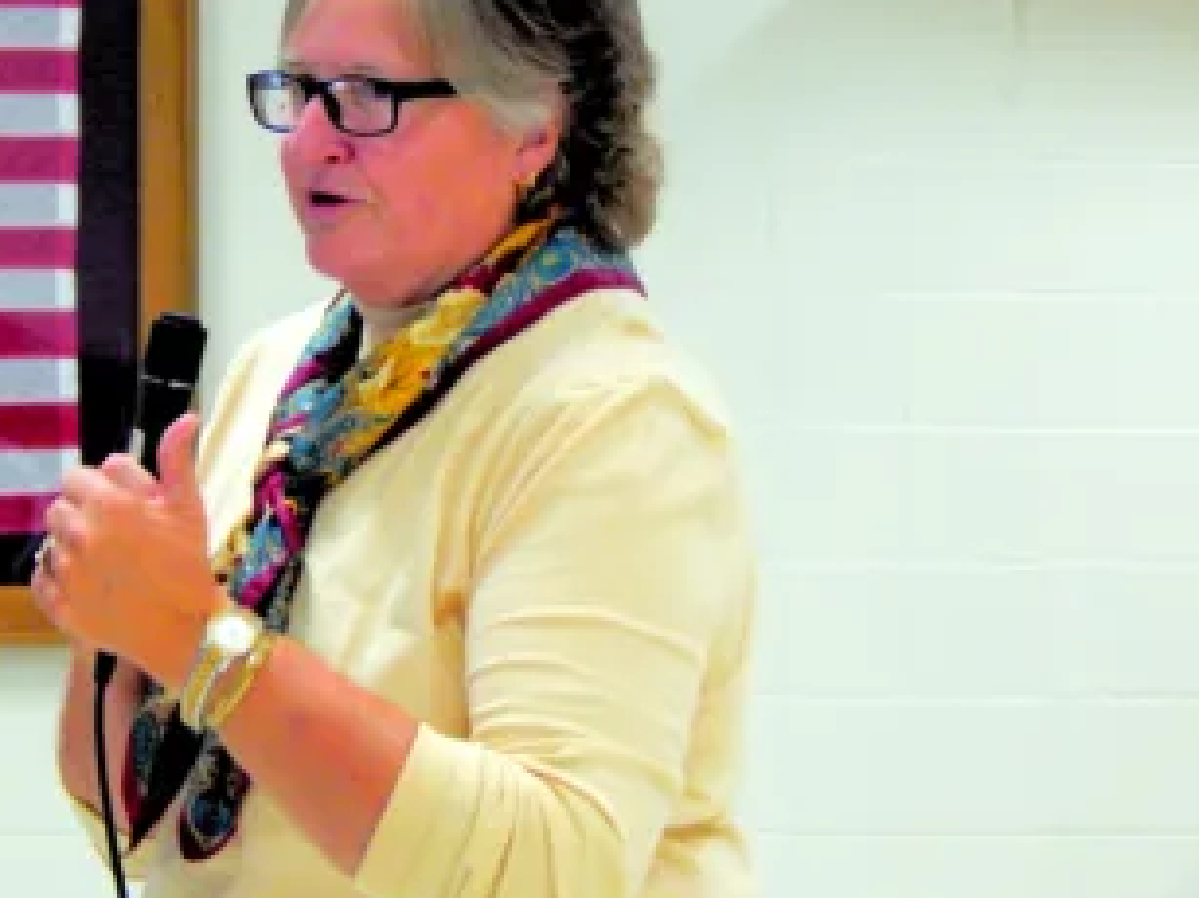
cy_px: 383
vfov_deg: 8.1
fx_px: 6371
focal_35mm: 184
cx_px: 430
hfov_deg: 10.7
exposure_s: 1/15
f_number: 4.9
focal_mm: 25.3
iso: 400
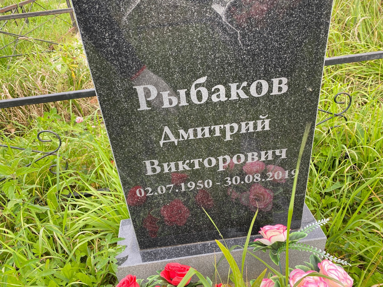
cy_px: 144
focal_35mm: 26
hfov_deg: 67.3
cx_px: 192
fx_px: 288
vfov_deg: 53.1
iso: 40
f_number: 1.8
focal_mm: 4.25
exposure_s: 1/122
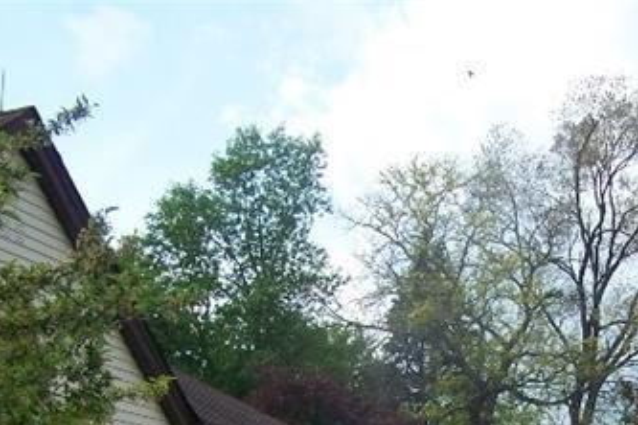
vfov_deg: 14.4
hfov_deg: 22.0
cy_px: 548
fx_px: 1613
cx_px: 547
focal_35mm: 91
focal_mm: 6.3
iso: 80
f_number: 2.8
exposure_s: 1/1000
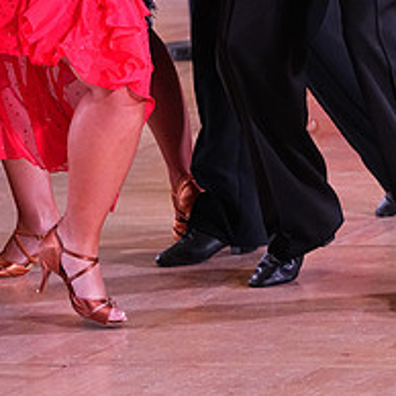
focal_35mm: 224
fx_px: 2899
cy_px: -159
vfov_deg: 7.7
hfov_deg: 7.8
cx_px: 205
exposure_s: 1/400
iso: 3200
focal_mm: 88
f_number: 5
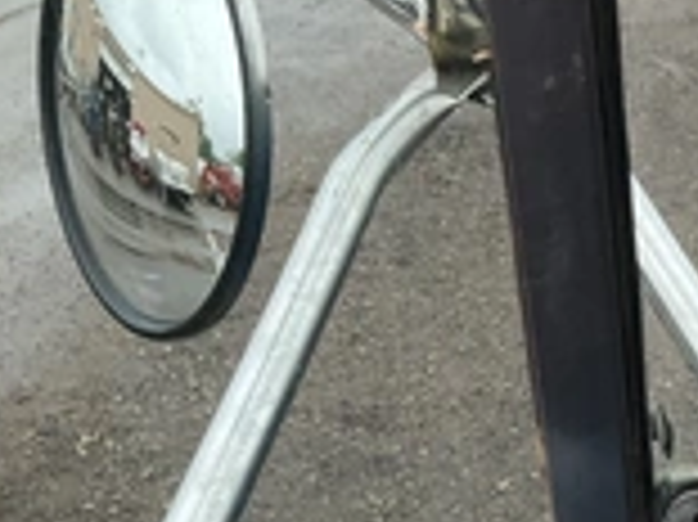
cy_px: 536
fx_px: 1511
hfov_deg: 24.6
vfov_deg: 19.0
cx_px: 725
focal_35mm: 75
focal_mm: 3
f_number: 1.8
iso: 16
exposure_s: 1/123
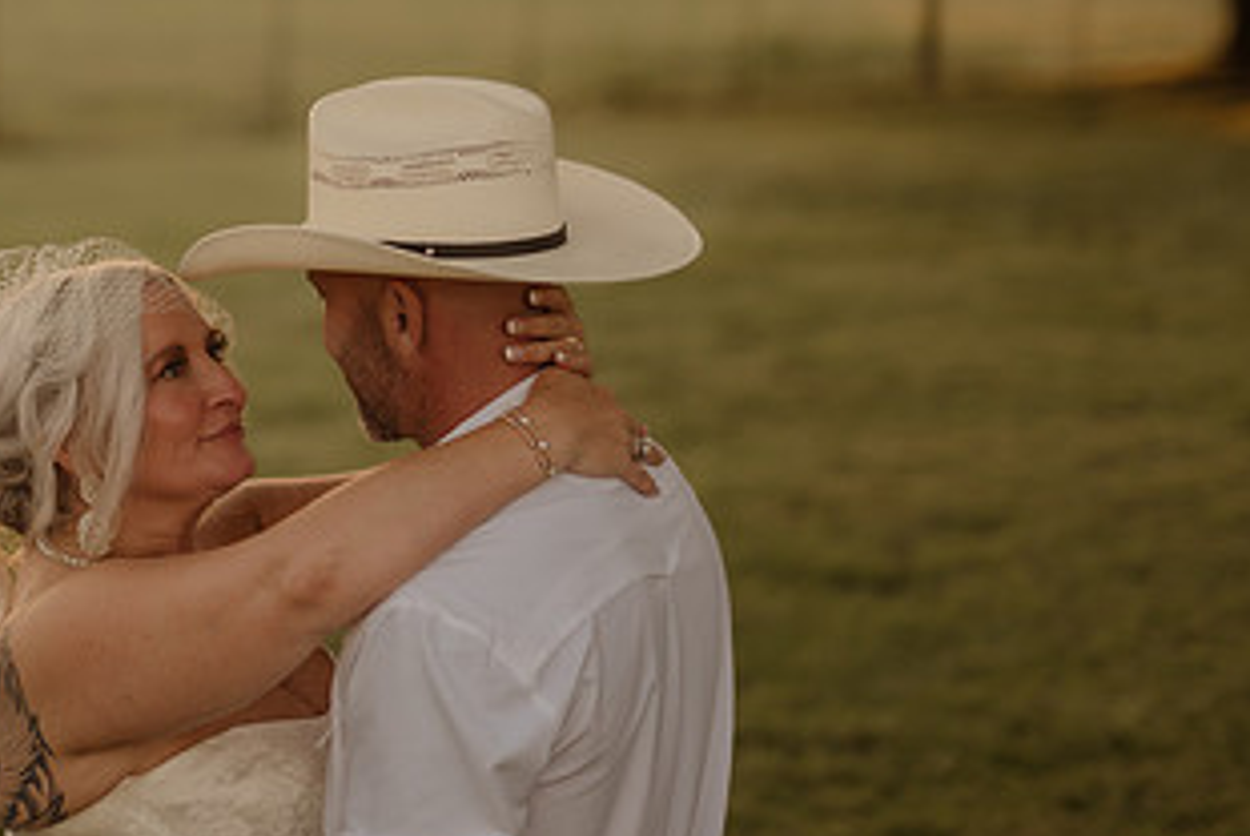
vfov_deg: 13.3
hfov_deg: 19.6
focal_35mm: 103
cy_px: 174
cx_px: 244
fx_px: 3580
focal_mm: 50
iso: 200
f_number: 2.8
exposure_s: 1/400
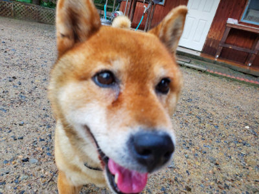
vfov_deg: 53.1
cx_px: 130
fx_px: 195
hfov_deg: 67.3
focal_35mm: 26
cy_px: 97
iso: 125
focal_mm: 4.3
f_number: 2.4
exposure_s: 1/120
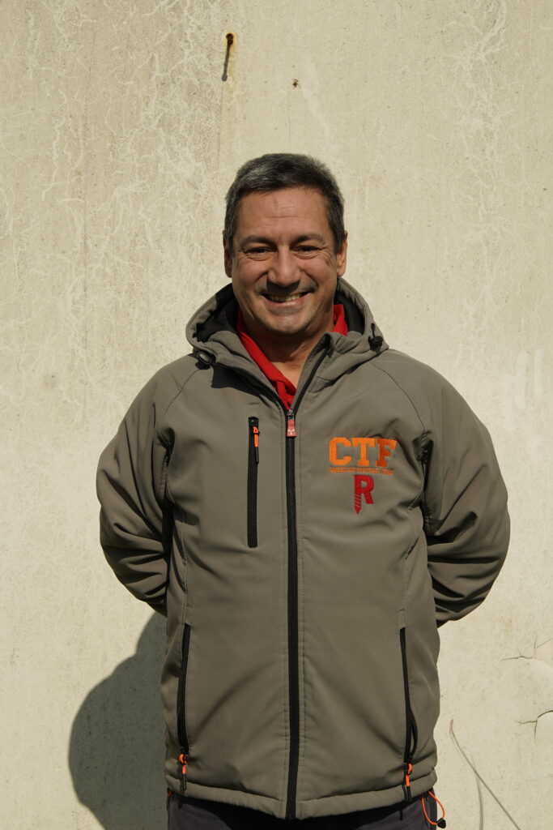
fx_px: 1727
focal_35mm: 75
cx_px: 276
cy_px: 415
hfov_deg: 18.2
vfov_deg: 27.0
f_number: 7.1
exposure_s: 1/1000
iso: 100
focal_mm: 50
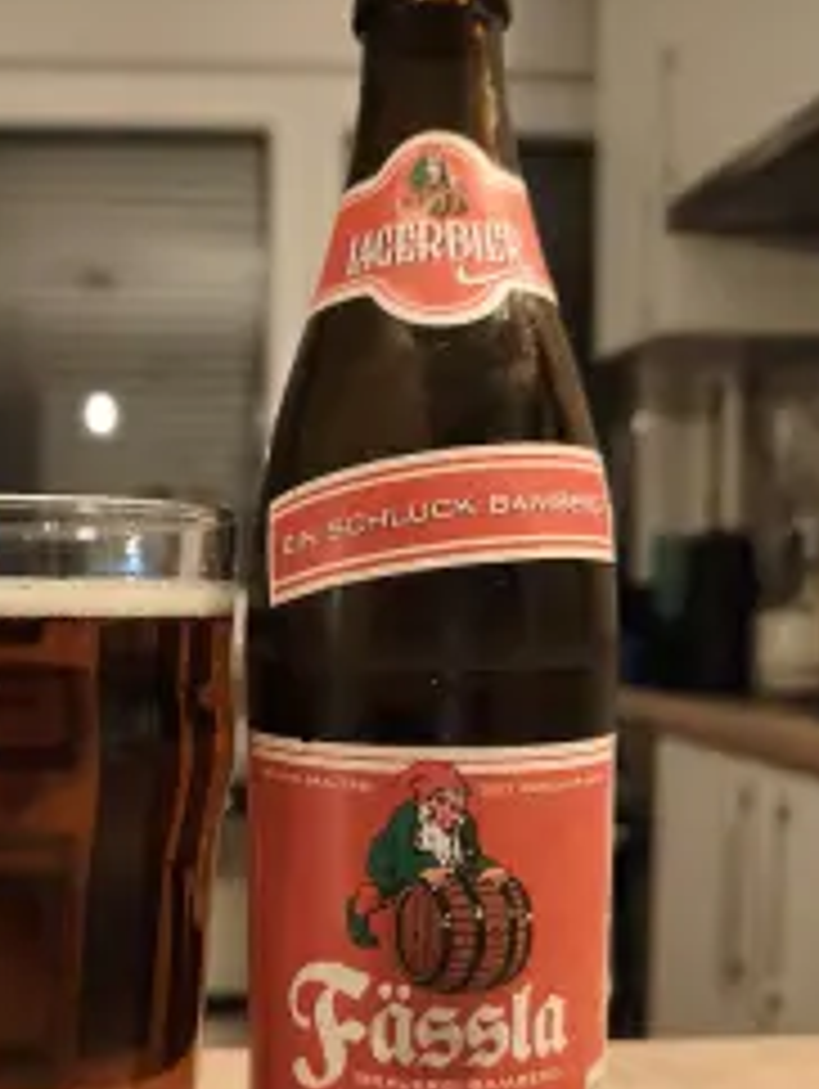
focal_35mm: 38
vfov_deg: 48.5
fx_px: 1197
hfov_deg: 36.7
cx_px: 189
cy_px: 680
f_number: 1.7
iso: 1600
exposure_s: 1/25
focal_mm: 6.06
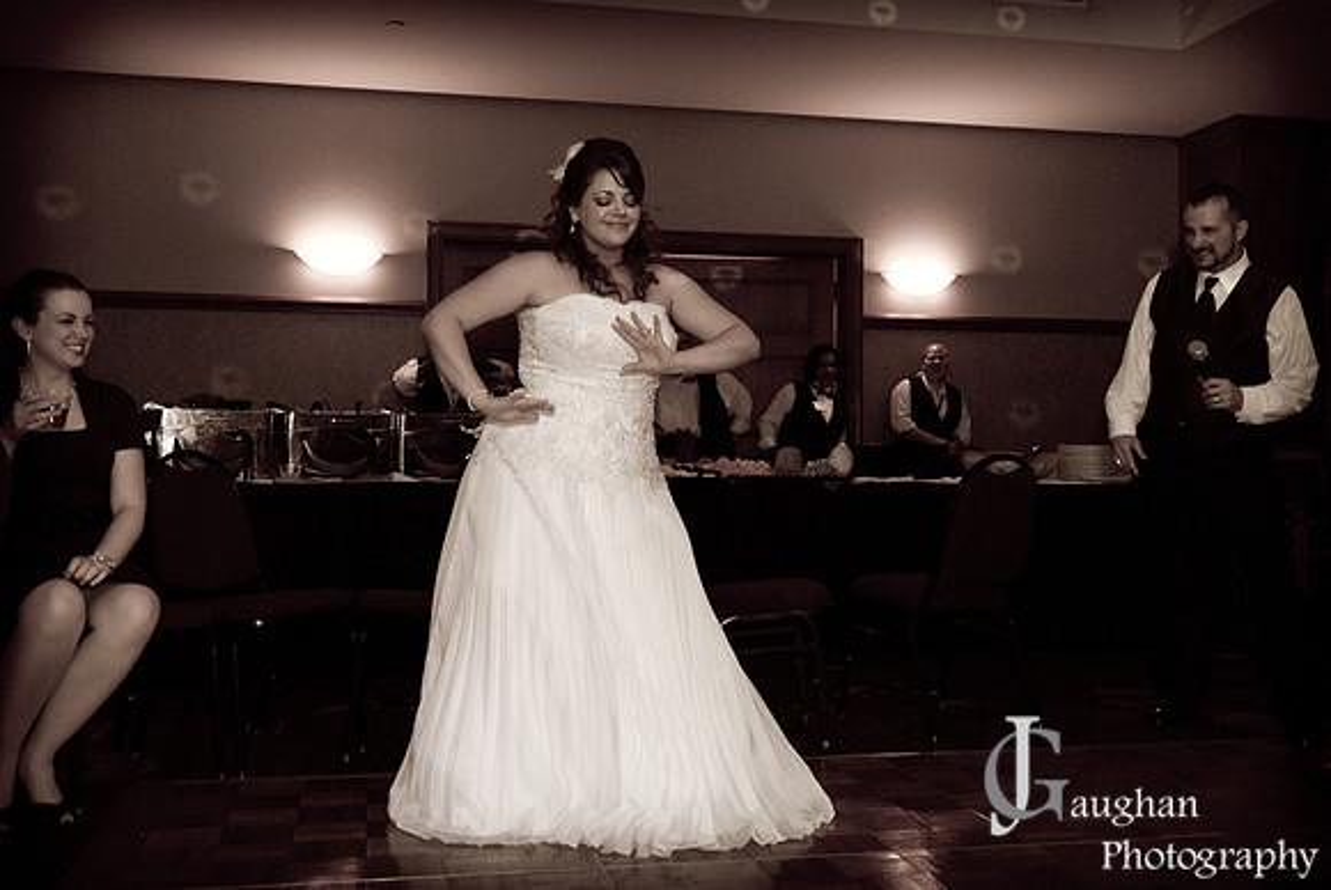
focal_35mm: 36
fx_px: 1332
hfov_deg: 53.1
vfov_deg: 37.0
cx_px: 666
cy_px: 445
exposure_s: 1/60
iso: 640
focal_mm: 24
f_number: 2.8
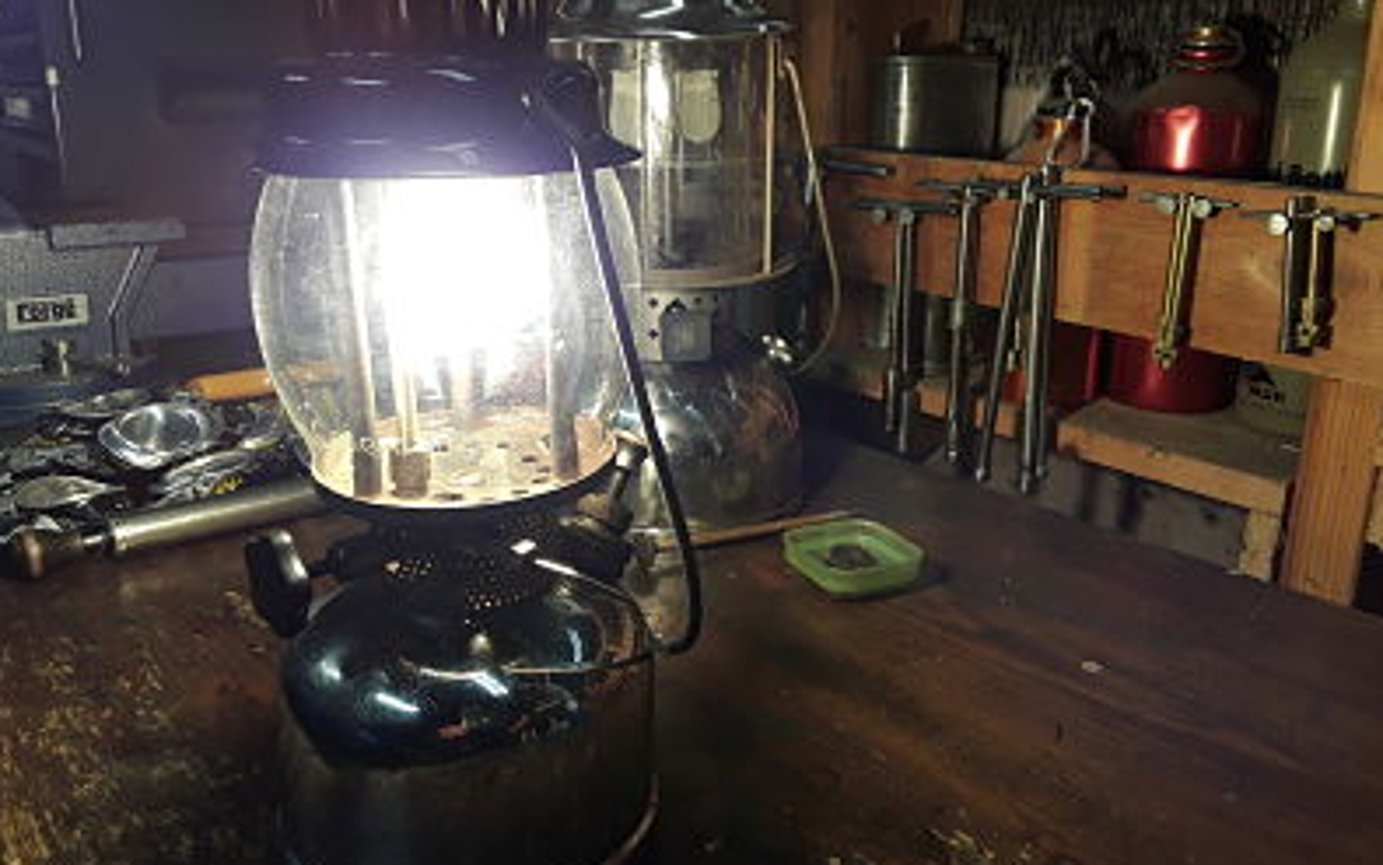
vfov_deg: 43.1
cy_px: 403
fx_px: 1093
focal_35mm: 29
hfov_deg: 64.6
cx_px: 690
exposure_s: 1/40
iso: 50
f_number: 1.9
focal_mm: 2.91
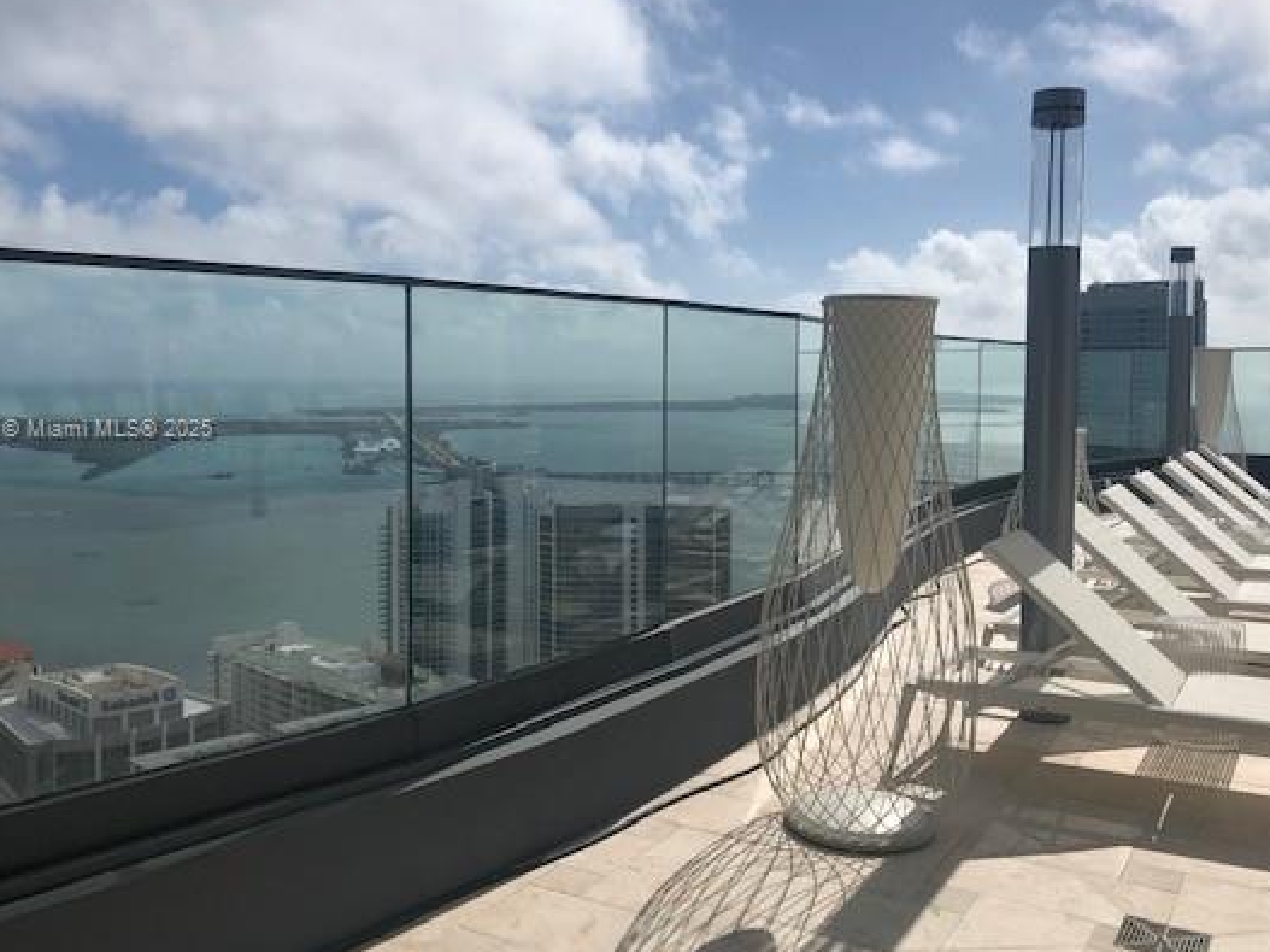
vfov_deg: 41.7
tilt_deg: -1.7
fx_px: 1247
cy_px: 431
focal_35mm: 34
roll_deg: +0.2
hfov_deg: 54.0
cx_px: 651
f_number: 1.8
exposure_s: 1/8000
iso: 20
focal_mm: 3.99
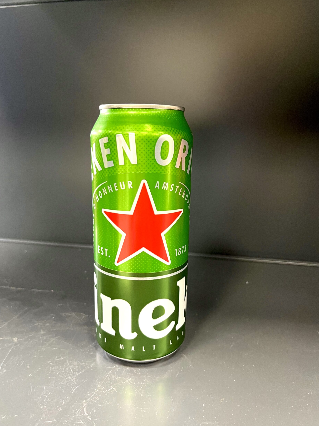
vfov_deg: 65.3
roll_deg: +0.0
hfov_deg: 51.4
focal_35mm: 27
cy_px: 211
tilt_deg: -15.8
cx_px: 156
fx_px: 332
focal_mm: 5.1
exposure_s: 1/50
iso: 400
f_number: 1.6
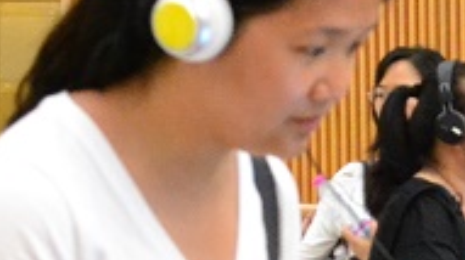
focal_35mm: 145
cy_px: 324
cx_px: 380
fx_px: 1786
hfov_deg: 14.7
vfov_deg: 8.2
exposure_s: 1/80
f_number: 4.5
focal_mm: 22
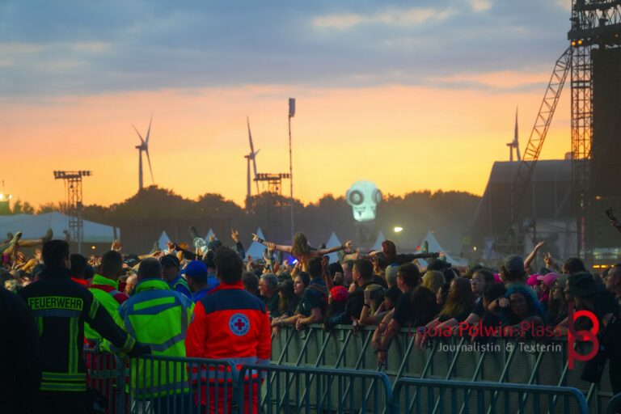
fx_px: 2432
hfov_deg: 14.6
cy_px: 207
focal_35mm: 141
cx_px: 310
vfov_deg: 9.7
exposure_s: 1/160
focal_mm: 94
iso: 800
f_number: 5.6
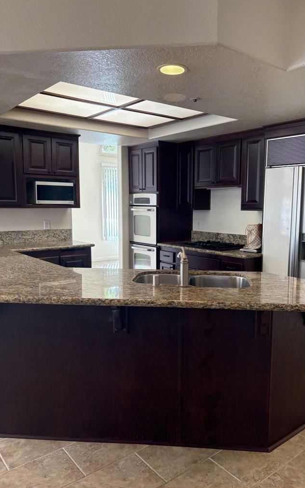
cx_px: 177
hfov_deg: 44.4
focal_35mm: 28
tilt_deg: -2.2
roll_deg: +0.9
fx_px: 372
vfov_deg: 66.5
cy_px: 245
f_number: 1.6
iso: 80
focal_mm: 5.96
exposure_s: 1/120
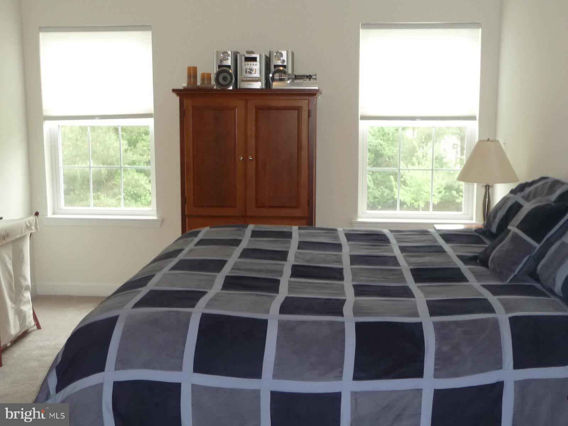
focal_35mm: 41
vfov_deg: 35.1
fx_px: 673
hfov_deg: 45.8
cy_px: 213
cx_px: 284
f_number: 3.3
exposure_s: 1/30
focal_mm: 4.7
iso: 200
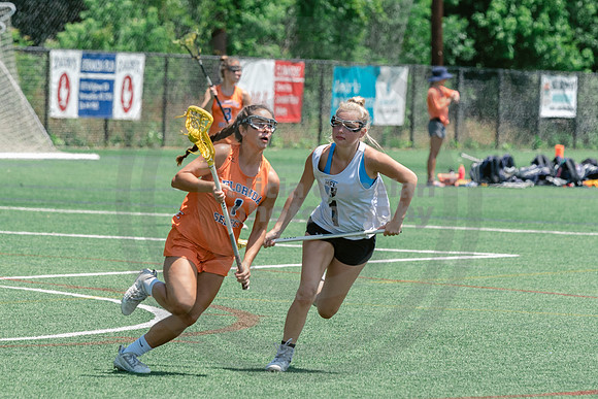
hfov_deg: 5.2
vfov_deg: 3.5
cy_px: 92
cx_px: 341
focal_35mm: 394
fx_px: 6542
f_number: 5
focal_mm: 200
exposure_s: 1/1600
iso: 400
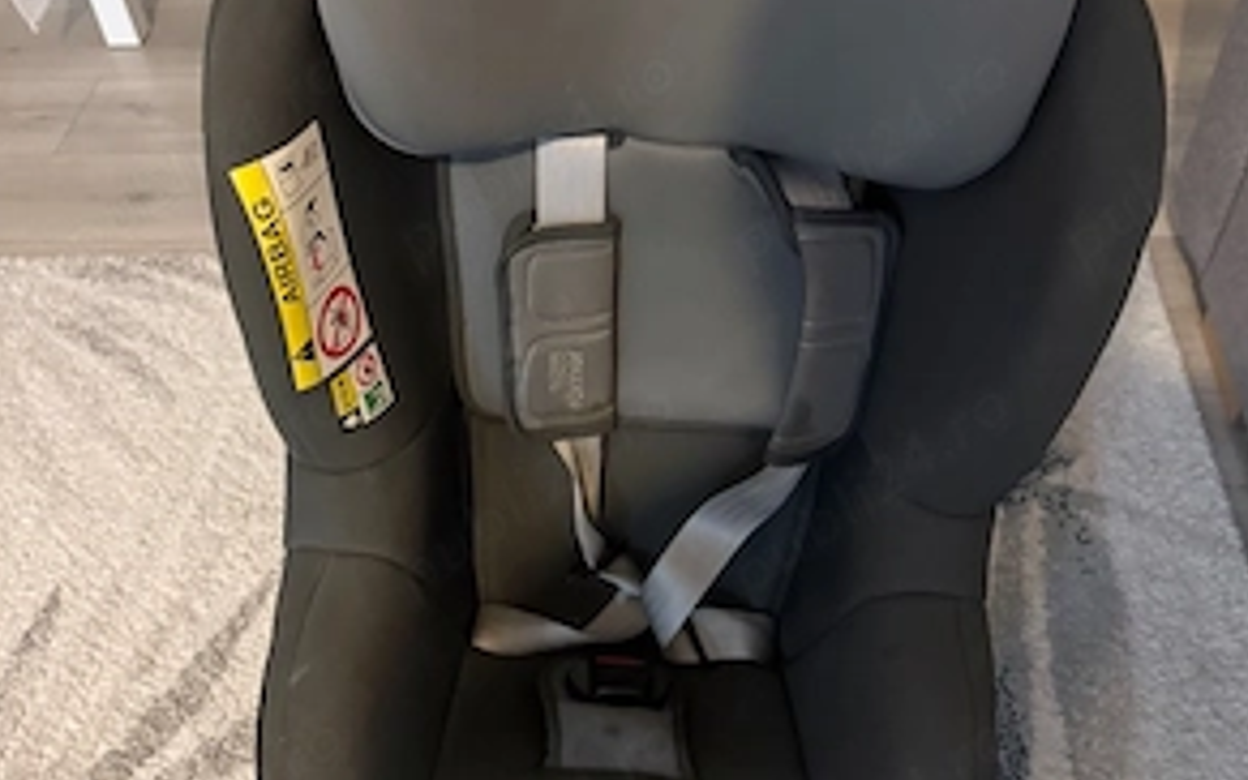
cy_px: 544
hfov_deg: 55.3
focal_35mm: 35
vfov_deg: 35.8
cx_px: 622
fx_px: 1191
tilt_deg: -50.4
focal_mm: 6.76
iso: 800
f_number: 1.78
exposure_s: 1/25
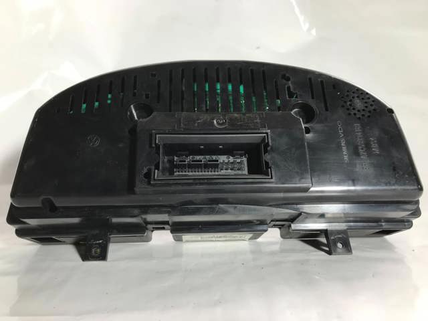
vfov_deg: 49.7
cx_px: 214
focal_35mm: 28
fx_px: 346
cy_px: 160
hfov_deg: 63.4
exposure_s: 1/100
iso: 25
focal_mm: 3.99
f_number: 1.8
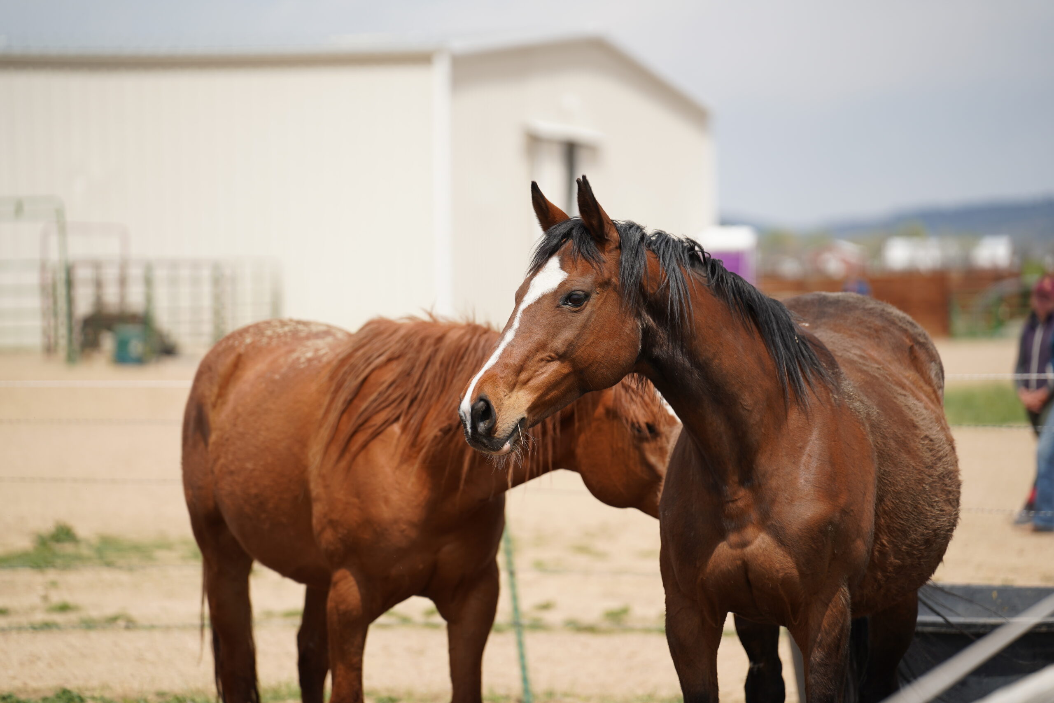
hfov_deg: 13.7
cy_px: 352
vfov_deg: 9.1
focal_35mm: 150
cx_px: 527
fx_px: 4392
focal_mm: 150
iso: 125
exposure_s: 1/2500
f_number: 2.8
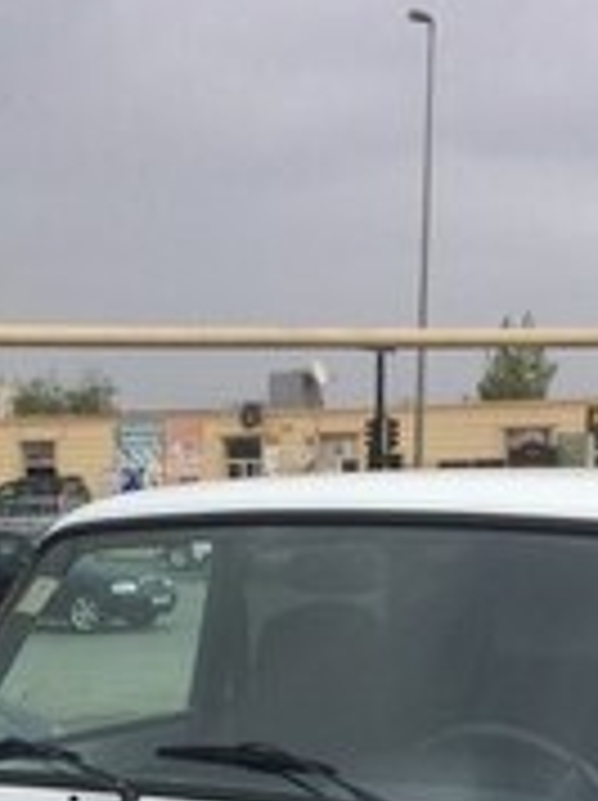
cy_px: 994
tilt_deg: -16.5
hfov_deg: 18.1
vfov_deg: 22.1
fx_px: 1870
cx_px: 184
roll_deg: +1.6
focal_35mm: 81
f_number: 2.2
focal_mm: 4.15
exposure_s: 1/1080
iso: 32
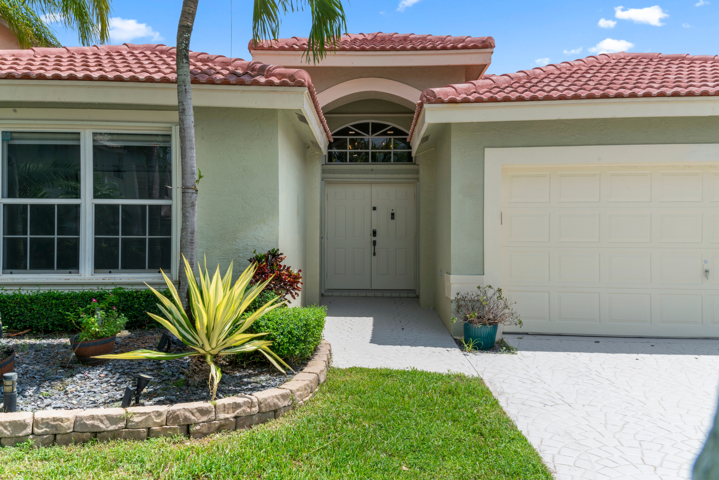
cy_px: 240
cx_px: 360
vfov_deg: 41.1
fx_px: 639
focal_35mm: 32
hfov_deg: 58.7
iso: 100
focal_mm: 32
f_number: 16
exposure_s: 1/25
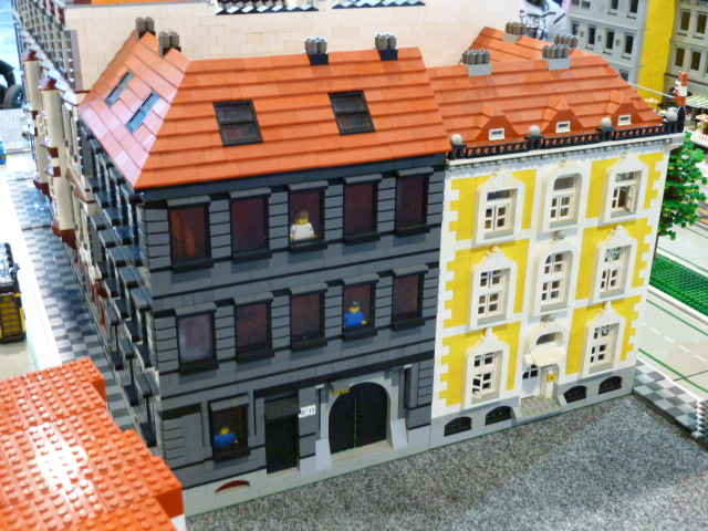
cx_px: 354
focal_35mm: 42
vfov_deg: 34.3
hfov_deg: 44.8
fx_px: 859
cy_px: 266
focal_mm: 6.9
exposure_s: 1/13
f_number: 3.7
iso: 400
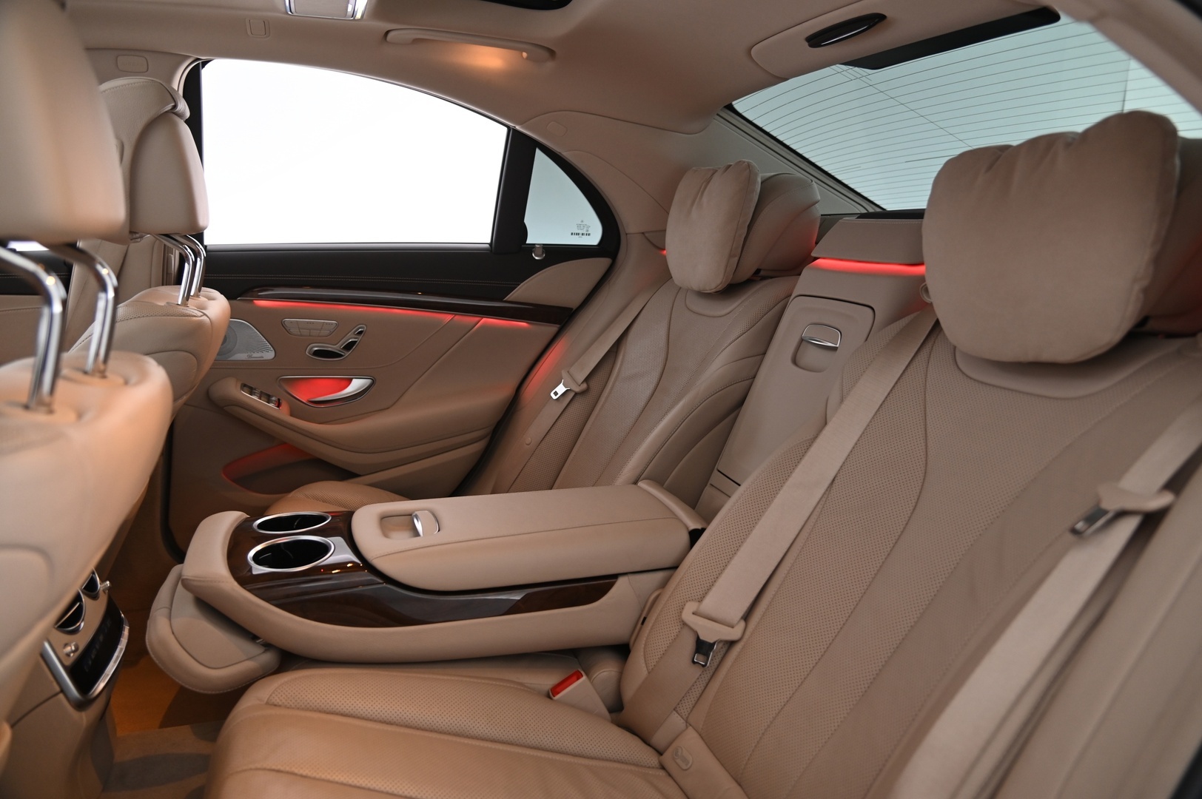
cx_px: 601
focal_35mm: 27
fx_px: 901
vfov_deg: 47.9
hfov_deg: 67.4
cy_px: 400
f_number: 4
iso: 1000
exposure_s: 1/15
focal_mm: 27
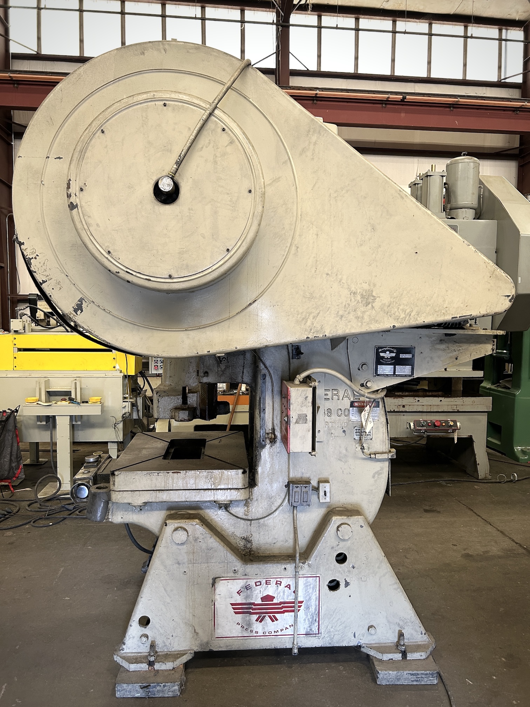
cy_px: 354
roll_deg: -0.3
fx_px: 531
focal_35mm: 26
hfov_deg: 53.1
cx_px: 265
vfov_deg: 67.3
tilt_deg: -4.7
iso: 160
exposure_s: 1/60
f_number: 1.5
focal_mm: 5.7
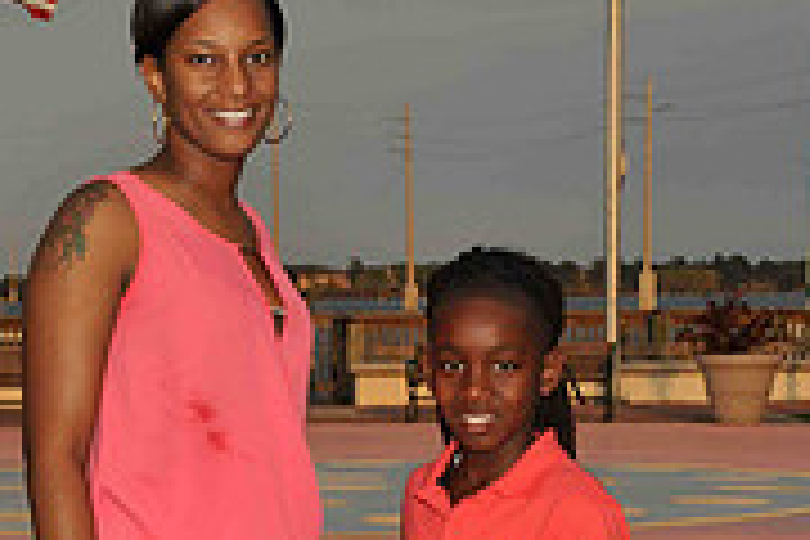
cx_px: 299
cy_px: 648
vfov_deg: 9.5
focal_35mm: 142
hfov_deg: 14.4
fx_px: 3195
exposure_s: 1/250
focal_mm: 38
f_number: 8
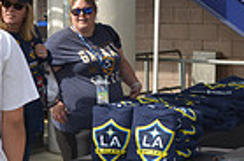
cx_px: 214
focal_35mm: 134
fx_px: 906
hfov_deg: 15.2
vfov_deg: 10.2
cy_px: 71
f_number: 5.6
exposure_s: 1/640
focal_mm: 32
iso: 200
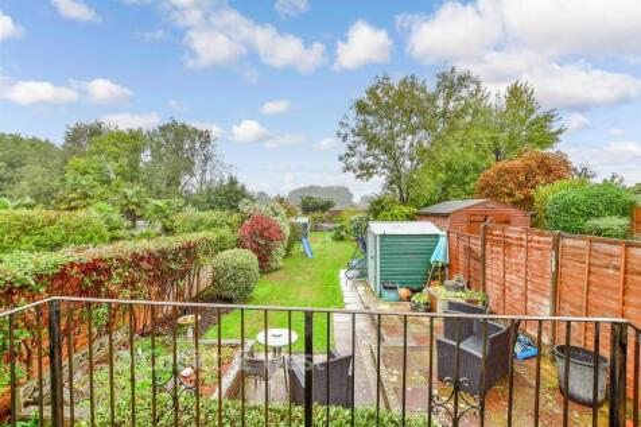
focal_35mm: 15
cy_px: 214
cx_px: 320
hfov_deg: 100.4
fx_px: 267
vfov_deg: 77.3
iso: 500
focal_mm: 10
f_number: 7.1
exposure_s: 1/100
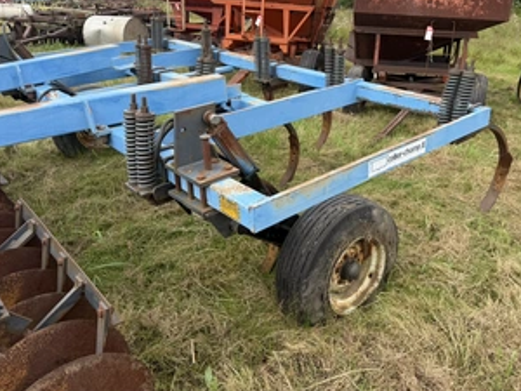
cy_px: 149
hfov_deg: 56.4
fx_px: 482
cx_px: 314
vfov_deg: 43.8
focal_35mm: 32
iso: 80
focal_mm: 6.76
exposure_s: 1/1522
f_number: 1.78
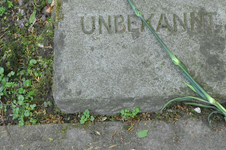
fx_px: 684
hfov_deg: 18.7
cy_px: 11
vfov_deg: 12.5
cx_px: 135
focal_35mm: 109
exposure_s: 1/80
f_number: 4.8
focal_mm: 38
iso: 400
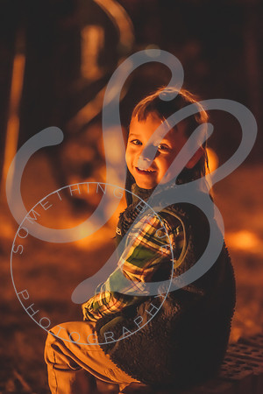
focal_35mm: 85
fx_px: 931
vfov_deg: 23.9
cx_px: 132
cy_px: 197
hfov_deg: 16.1
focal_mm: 85
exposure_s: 1/160
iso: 4000
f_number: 1.8
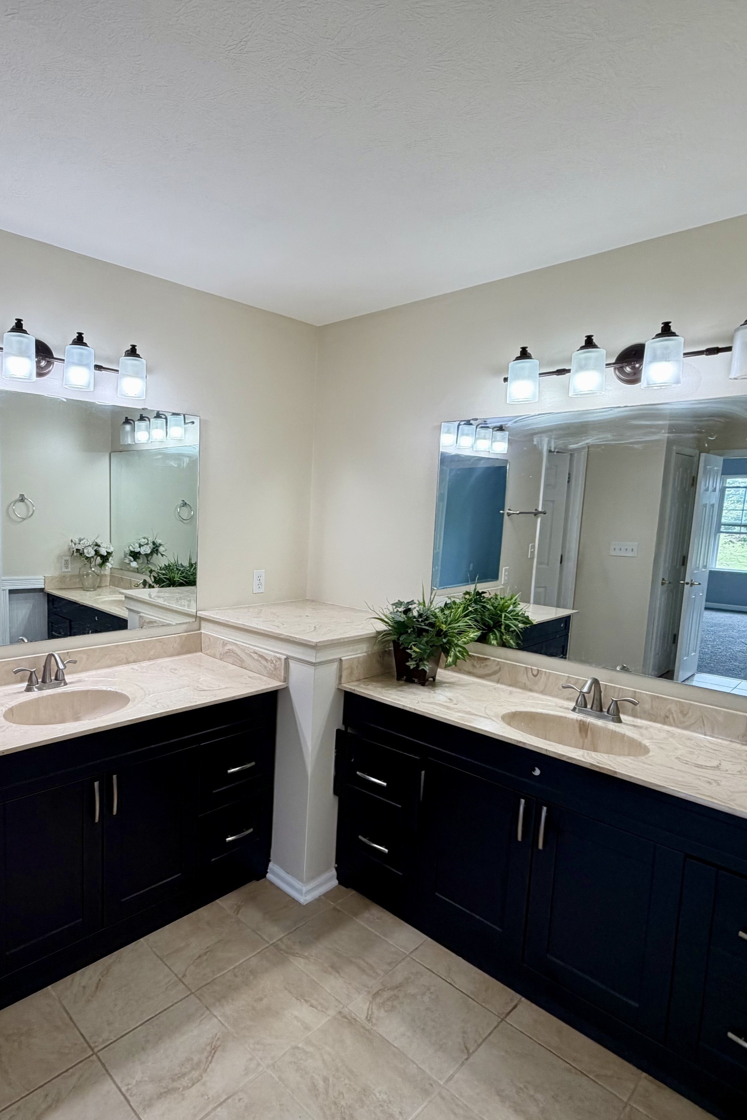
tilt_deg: -5.9
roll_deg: -1.0
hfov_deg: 60.4
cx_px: 247
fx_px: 623
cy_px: 568
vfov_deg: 84.0
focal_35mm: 20
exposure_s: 1/120
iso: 125
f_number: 2.2
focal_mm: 2.22
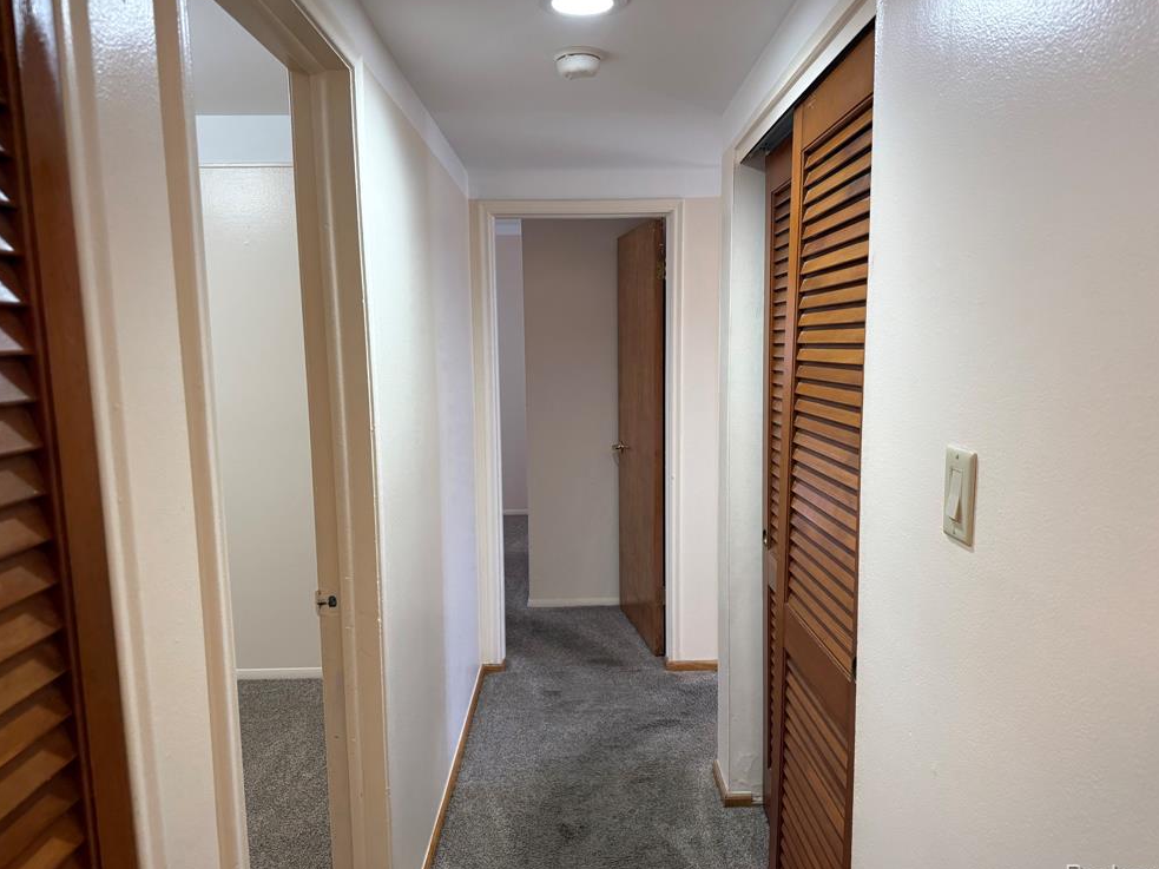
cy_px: 440
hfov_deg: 69.4
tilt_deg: -7.1
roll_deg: +0.3
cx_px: 581
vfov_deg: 54.9
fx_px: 837
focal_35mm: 25
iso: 200
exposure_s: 1/120
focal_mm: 6.76
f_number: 1.78
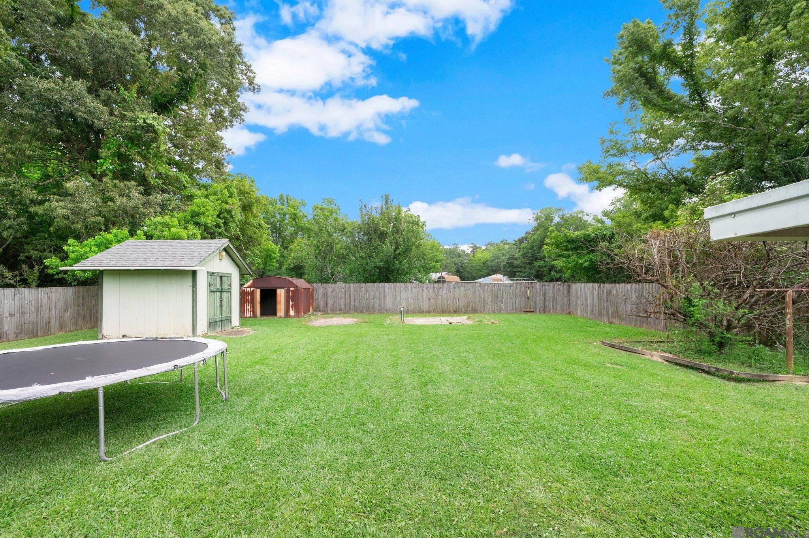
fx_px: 314
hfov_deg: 104.3
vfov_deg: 81.1
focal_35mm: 14
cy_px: 269
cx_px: 404
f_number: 10
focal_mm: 14
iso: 500
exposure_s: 1/320
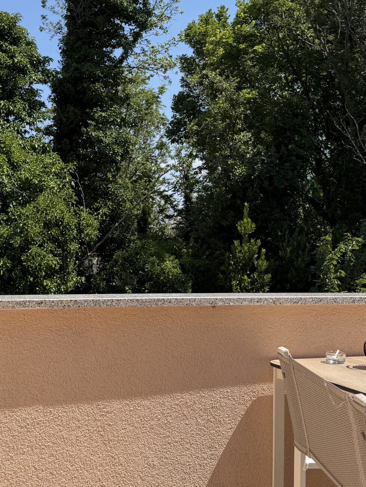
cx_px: 171
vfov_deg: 40.3
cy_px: 194
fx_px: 663
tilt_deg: +4.4
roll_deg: -1.6
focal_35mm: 47
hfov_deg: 30.9
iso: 80
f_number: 1.78
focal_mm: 6.76
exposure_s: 1/4975
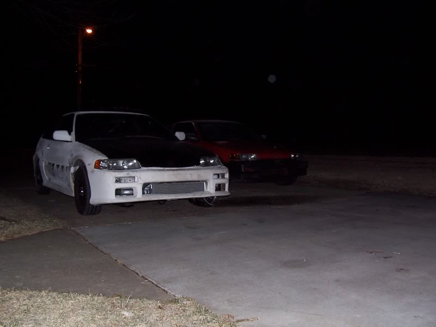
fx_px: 441
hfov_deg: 52.6
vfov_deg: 40.7
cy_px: 164
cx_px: 218
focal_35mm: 35
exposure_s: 1/60
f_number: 2.8
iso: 140
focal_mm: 6
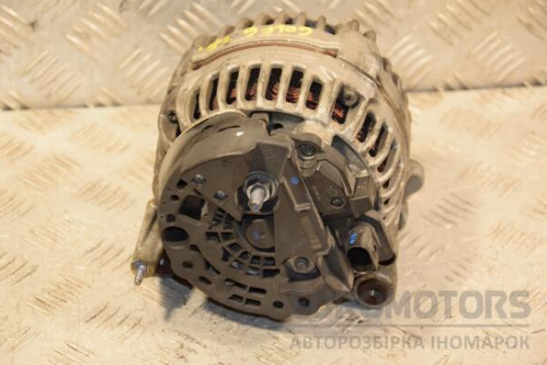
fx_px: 1839
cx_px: 272
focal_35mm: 121
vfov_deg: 11.3
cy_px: 182
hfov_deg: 16.9
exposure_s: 1/80
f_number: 5.3
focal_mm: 80
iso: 800
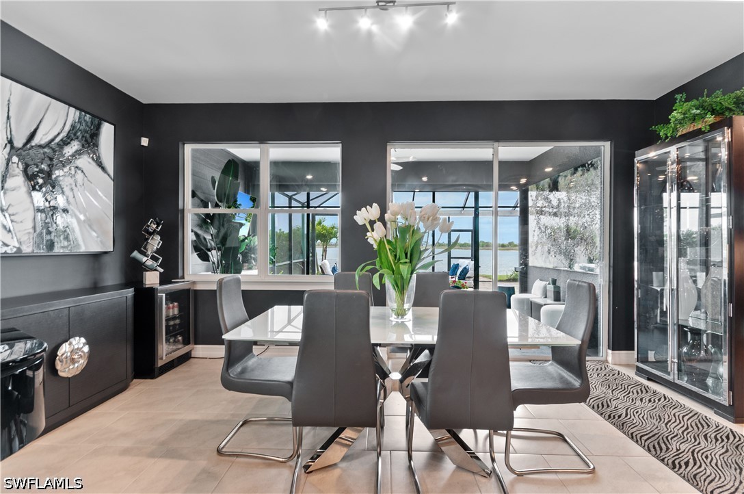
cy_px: 247
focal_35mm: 16
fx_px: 340
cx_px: 372
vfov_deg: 71.9
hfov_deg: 95.1
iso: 200
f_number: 8
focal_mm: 11
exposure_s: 1/1.25
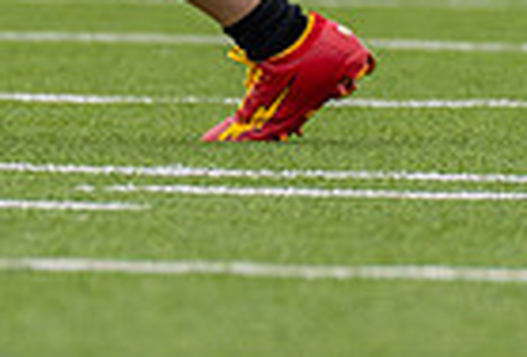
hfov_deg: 1.1
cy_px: -276
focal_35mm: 1801
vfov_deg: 0.8
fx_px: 26480
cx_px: 266
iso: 100
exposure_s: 1/2000
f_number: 2.8
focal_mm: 200
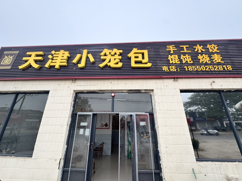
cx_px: 121
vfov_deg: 85.7
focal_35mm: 14
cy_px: 90
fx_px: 98
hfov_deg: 102.1
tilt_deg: +20.7
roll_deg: -0.3
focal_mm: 2.22
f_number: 2.2
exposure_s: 1/318
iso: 40
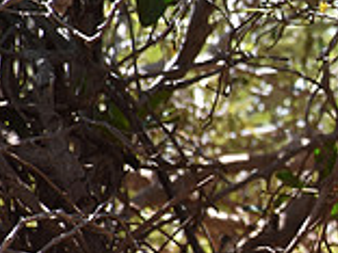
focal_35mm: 752
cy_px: 168
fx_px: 7343
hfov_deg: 2.6
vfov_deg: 2.0
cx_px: 576
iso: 400
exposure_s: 1/500
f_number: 5.6
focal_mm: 140
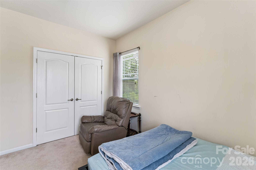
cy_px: 85
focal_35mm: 16
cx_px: 128
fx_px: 114
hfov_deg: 96.7
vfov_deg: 73.7
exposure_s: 1/8
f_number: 13
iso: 400
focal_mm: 16
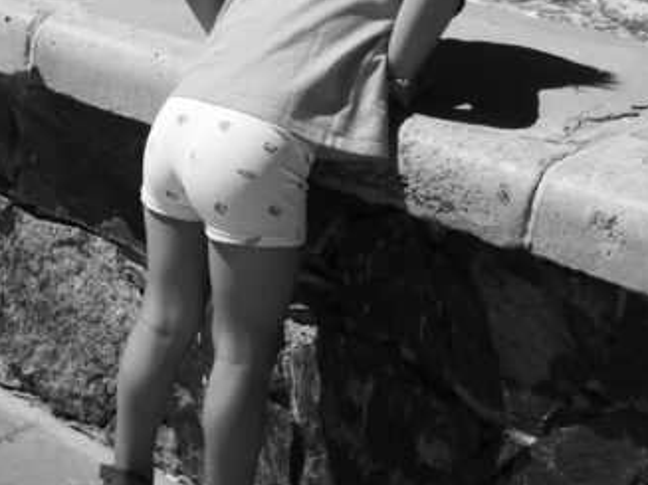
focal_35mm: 94
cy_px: 96
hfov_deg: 19.8
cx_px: -87
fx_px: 1759
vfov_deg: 15.6
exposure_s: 1/800
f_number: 8
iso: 250
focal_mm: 15
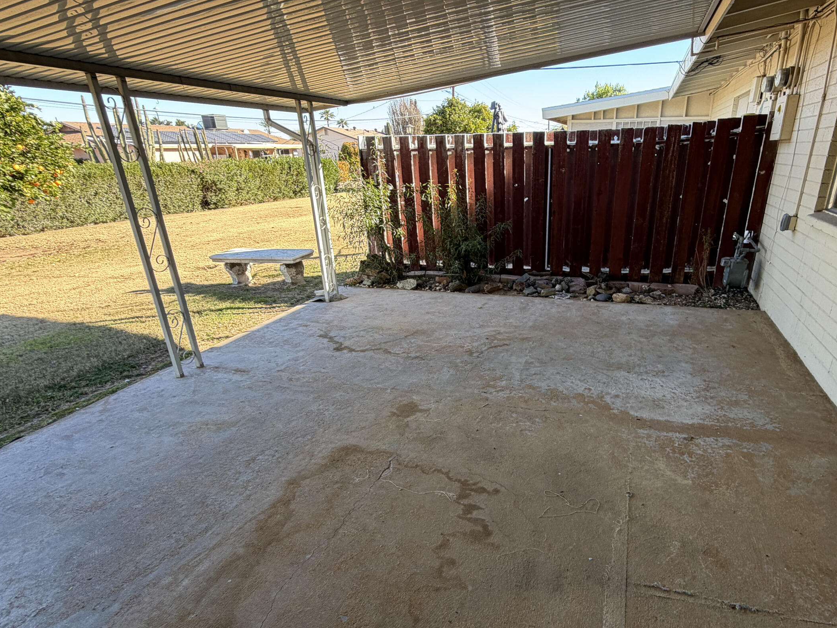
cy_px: 350
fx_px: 484
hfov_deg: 81.0
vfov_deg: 65.8
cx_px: 492
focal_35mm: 20
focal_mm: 2.22
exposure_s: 1/136
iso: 40
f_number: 2.2
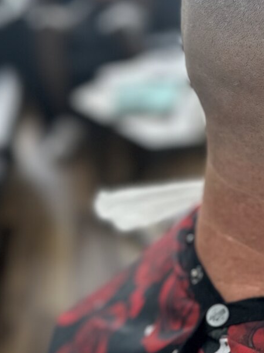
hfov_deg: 20.7
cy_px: 87
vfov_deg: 29.8
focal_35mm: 64
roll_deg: -0.3
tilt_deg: -18.2
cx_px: 350
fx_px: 651
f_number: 1.78
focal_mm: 6.86
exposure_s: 1/415
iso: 80
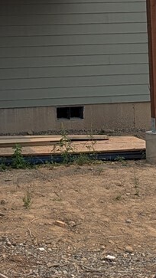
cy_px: 7
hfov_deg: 10.5
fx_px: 846
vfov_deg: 18.2
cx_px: 47
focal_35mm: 115
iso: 48
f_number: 1.85
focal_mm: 6.81
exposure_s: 1/2179
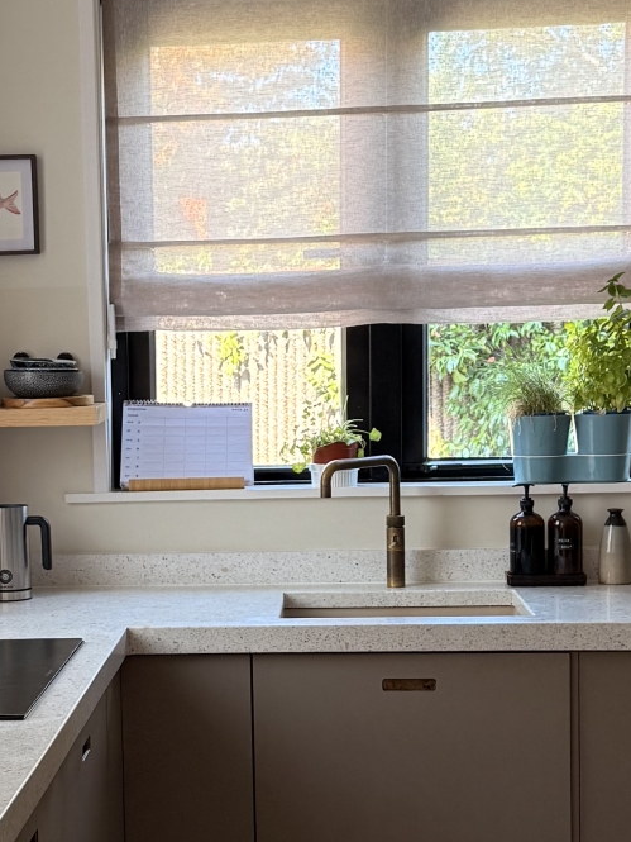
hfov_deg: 19.0
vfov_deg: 25.2
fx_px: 1871
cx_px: 139
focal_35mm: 77
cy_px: 541
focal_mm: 6.76
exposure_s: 1/121
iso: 160
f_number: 1.78
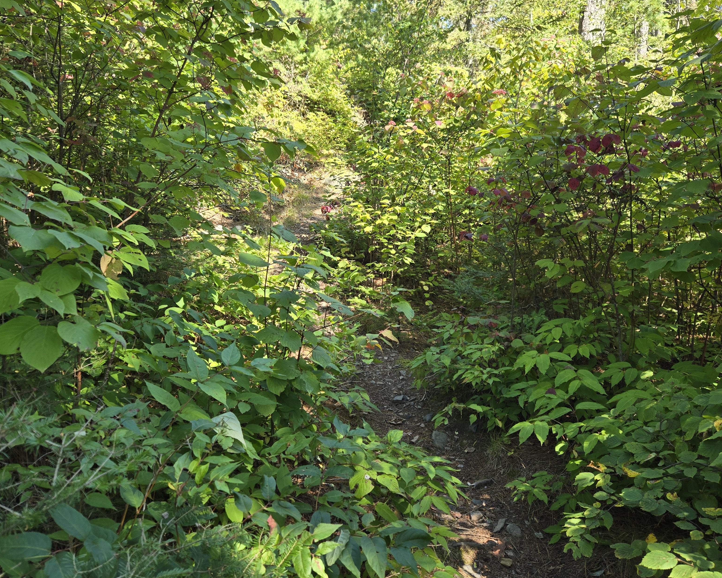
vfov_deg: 49.7
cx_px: 352
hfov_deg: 60.4
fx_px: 620
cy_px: 236
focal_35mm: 29
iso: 32
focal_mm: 5.4
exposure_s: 1/180
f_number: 1.8
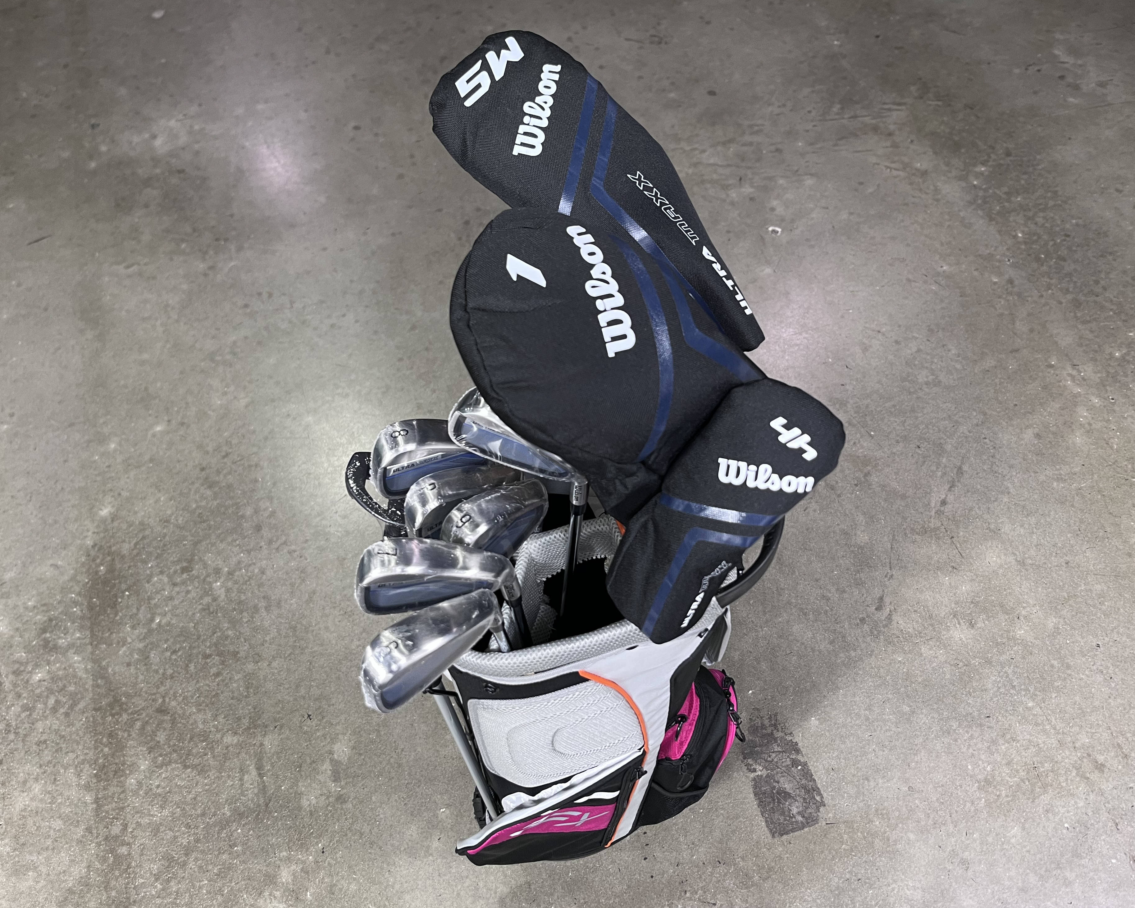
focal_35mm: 28
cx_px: 517
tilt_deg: -56.3
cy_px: 466
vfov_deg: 51.5
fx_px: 941
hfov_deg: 62.1
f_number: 1.6
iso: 125
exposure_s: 1/60
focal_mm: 5.1
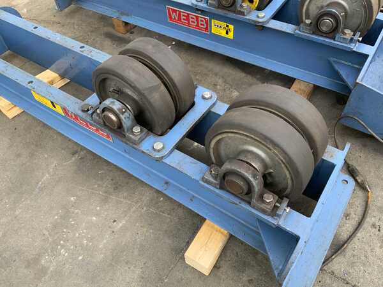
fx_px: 321
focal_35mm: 29
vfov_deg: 48.2
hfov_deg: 61.7
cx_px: 192
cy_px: 144
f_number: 1.8
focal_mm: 3
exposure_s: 1/164
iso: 16
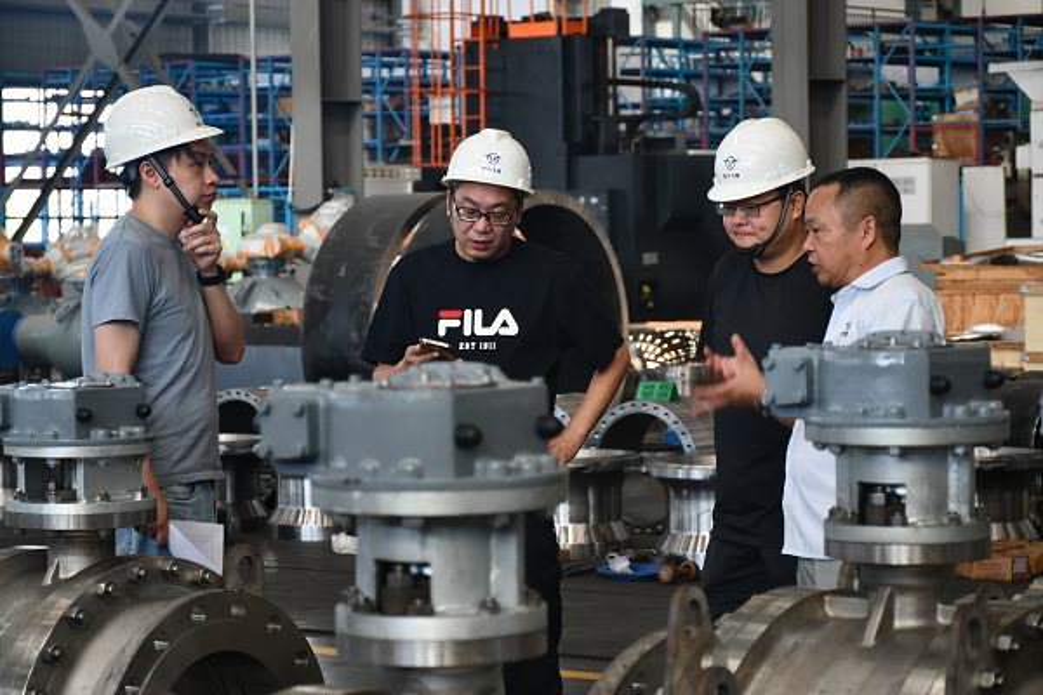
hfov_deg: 19.5
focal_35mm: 105
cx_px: 522
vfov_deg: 13.0
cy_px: 348
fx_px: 3042
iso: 400
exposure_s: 1/80
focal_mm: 70
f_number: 5
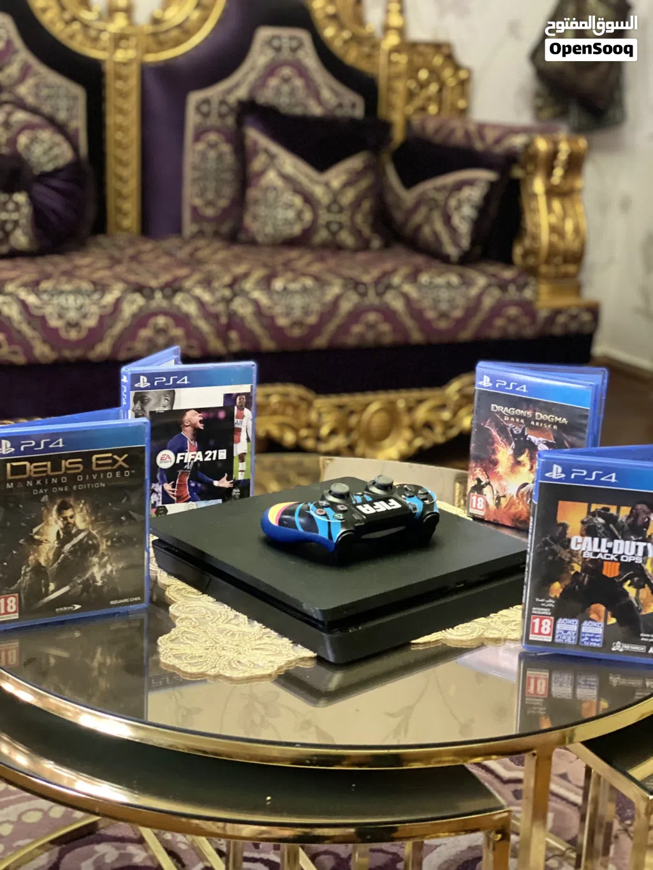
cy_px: 435
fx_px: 1308
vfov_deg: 36.8
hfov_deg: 28.0
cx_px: 326
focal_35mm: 52
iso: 500
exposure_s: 1/15
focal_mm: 6
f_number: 2
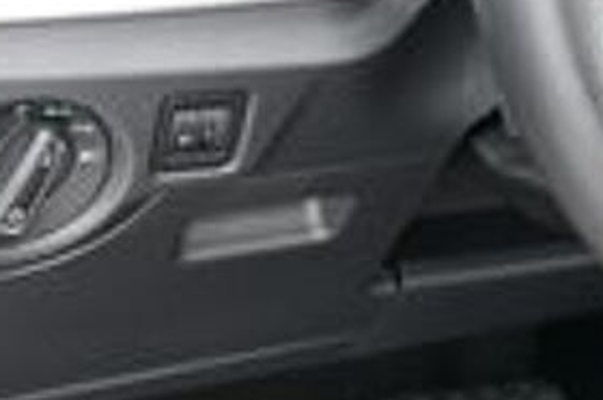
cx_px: 112
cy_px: 190
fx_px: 2844
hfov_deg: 12.0
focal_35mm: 170
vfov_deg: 8.1
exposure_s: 1/125
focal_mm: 66
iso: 5000
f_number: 5
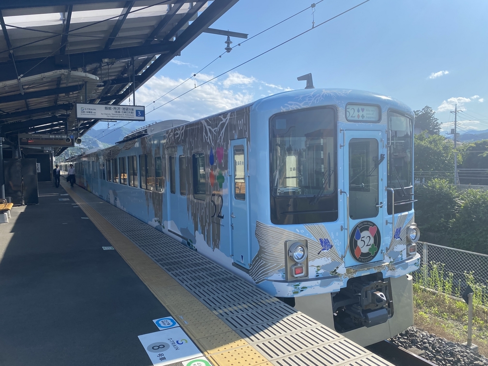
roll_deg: -0.1
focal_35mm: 26
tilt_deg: -1.7
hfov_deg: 67.3
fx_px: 367
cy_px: 183
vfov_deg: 53.1
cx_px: 244
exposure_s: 1/2625
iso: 32
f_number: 1.8
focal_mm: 4.25
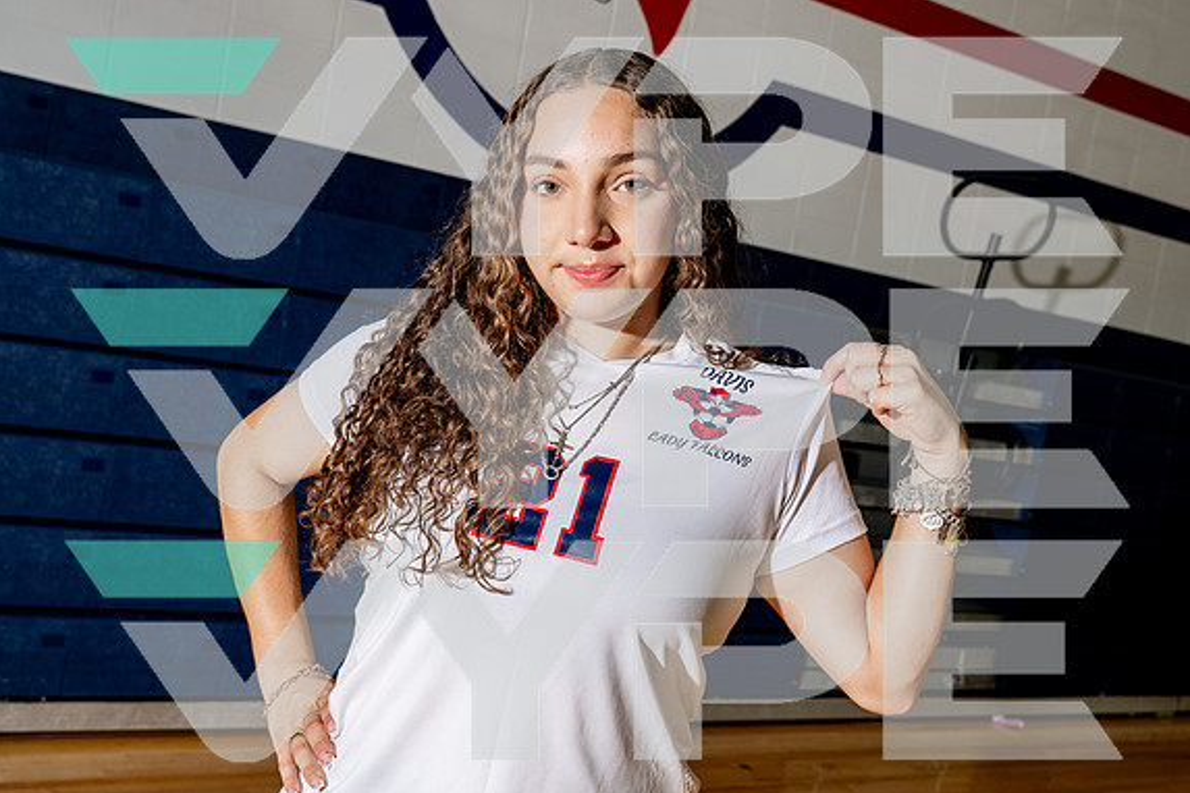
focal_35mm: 41
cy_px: 400
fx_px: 1355
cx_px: 600
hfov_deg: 47.4
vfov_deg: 32.6
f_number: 7.1
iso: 320
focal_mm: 40
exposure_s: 1/250
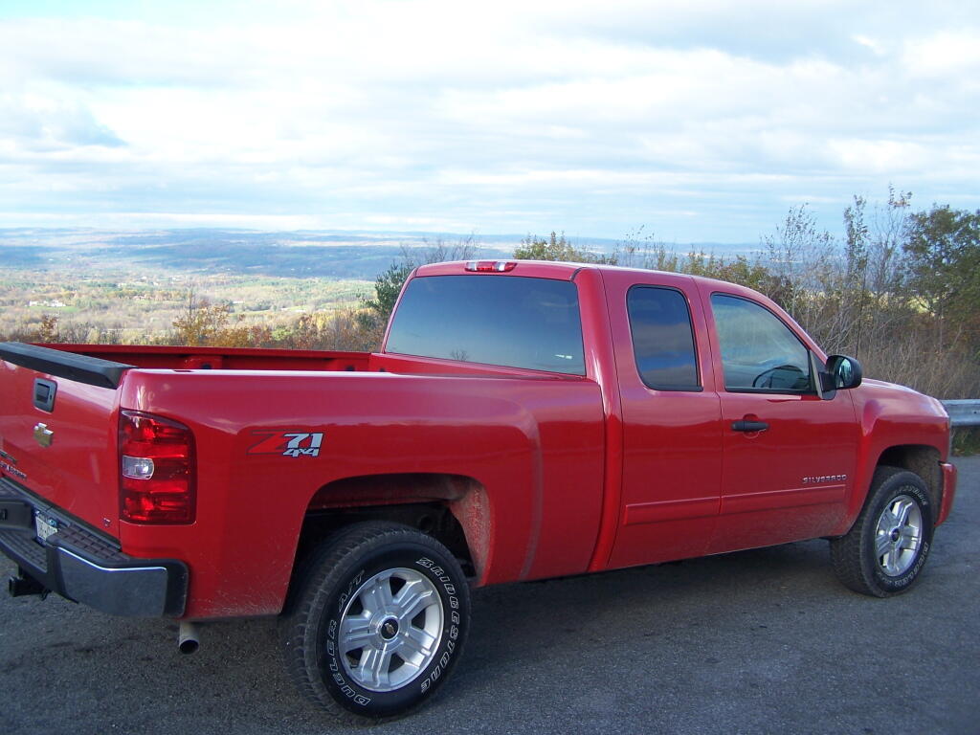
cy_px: 368
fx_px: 1076
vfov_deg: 37.7
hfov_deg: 49.0
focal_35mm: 38
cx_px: 490
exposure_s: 1/320
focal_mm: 6.3
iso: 80
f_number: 2.8
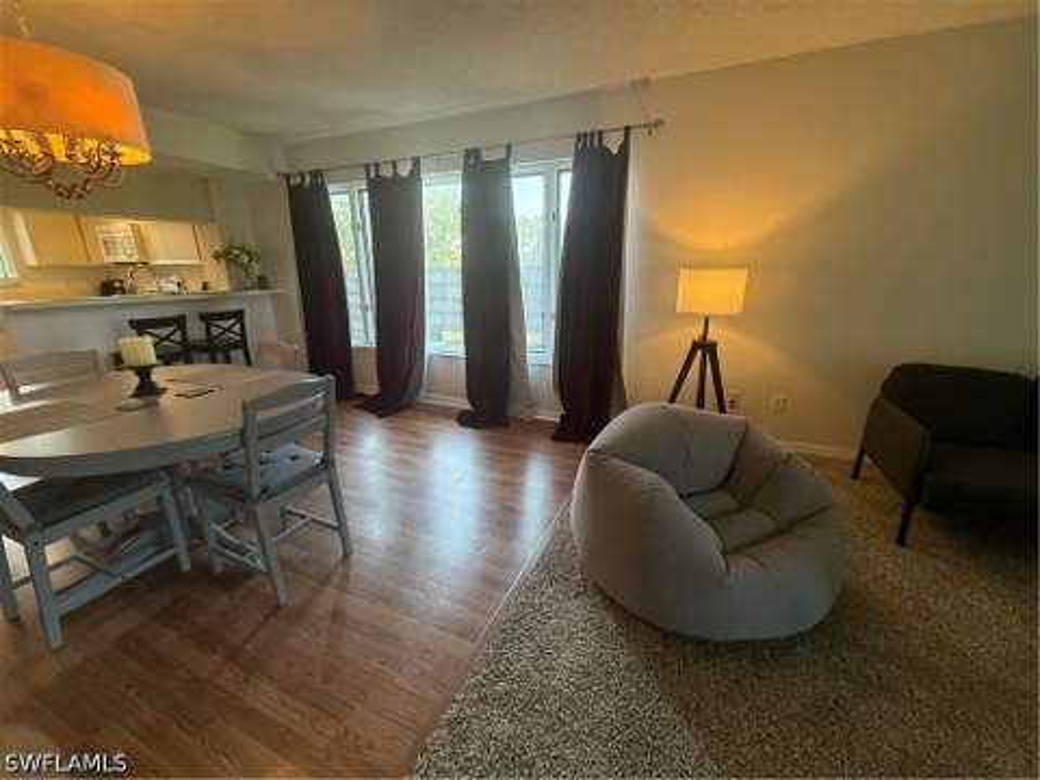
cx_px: 520
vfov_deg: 85.7
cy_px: 390
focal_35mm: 14
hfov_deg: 102.1
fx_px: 421
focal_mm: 2.22
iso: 200
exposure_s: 1/120
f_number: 2.2
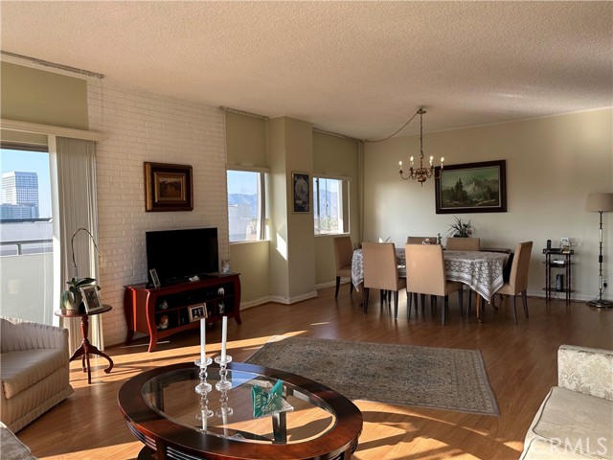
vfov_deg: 56.8
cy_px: 230
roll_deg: +1.1
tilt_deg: -3.1
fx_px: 425
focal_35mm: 24
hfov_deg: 71.6
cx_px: 306
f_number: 1.78
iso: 80
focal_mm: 6.86
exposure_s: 1/535
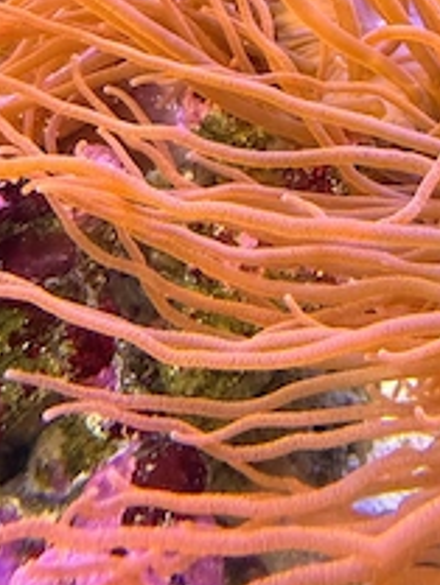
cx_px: 353
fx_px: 779
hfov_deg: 30.8
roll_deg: +0.6
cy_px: 146
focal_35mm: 46
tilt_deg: -10.6
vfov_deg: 40.1
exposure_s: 1/52
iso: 400
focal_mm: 2.22
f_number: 2.2
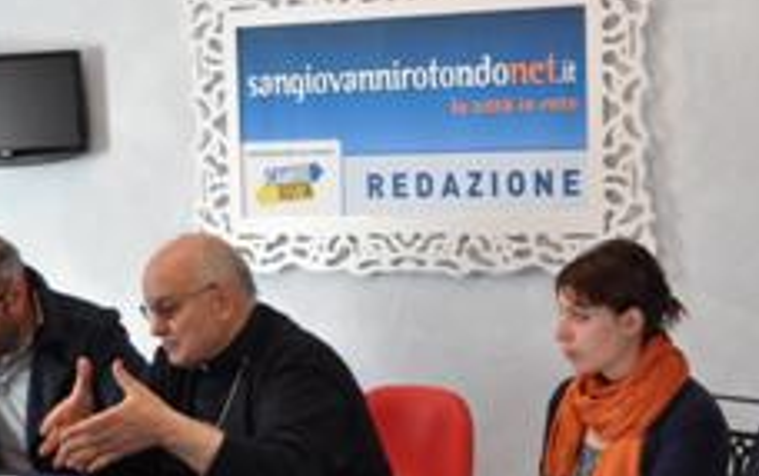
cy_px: 356
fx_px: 1780
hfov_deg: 23.9
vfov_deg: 15.2
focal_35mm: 86
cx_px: 543
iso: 800
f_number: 4.5
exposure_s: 1/60
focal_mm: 29
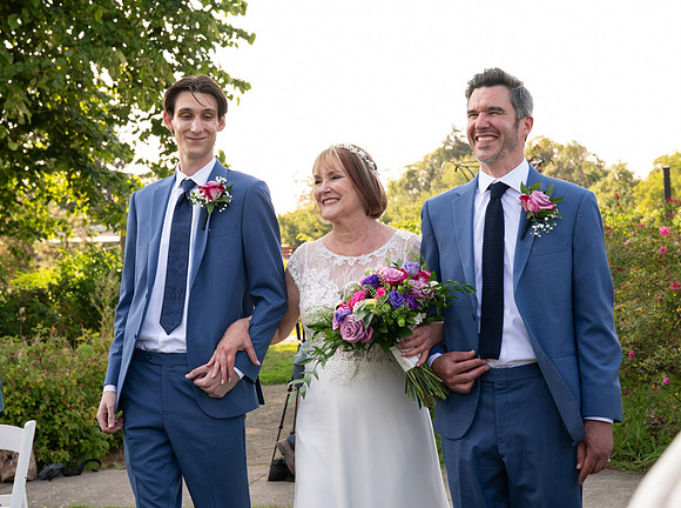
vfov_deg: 23.4
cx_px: 322
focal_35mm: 62
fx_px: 1226
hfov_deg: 31.0
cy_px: 240
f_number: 5.6
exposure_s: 1/400
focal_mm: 55
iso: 640
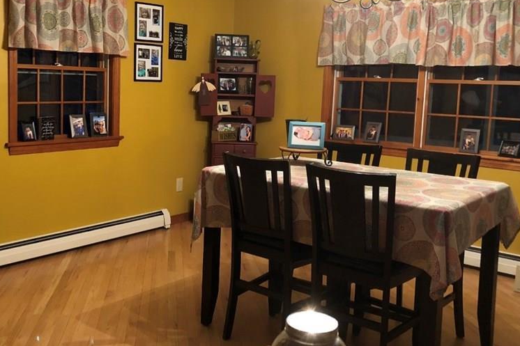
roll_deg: -1.6
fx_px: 578
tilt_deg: -7.8
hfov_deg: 48.2
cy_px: 147
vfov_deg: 33.3
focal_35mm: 40
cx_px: 212
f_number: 1.8
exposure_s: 1/7
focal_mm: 3.99
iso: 80
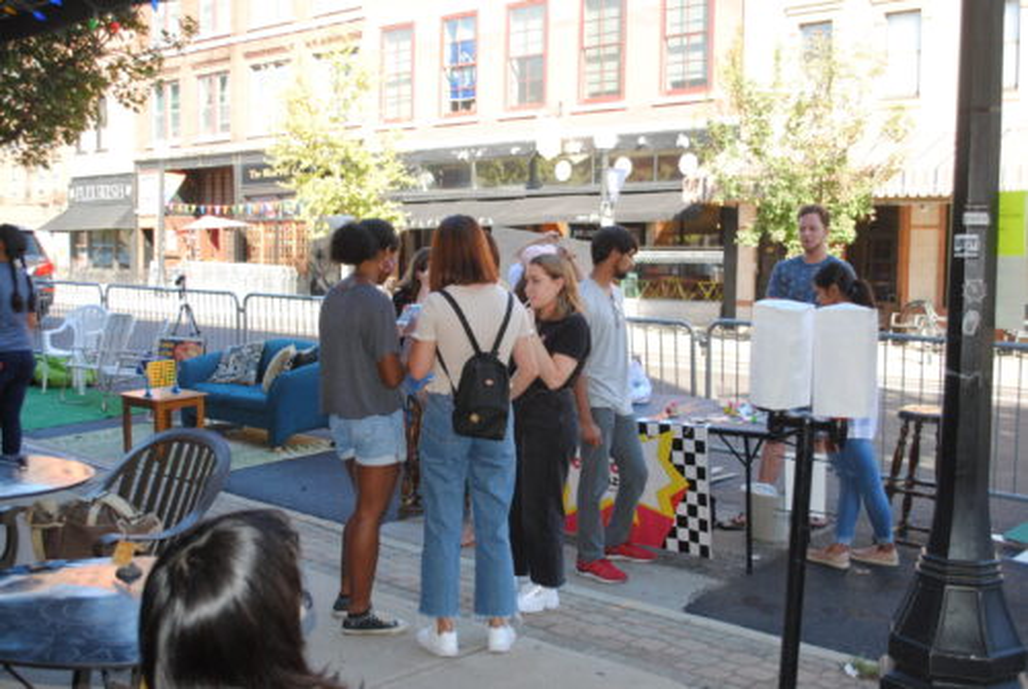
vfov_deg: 34.3
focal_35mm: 39
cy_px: 344
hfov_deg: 49.5
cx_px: 514
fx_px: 1115
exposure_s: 1/125
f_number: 4.2
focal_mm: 26
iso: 180
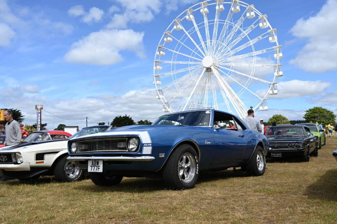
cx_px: 168
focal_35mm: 30
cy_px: 112
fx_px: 285
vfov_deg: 42.9
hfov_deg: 61.1
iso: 100
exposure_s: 1/1000
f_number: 4.5
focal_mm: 30.5
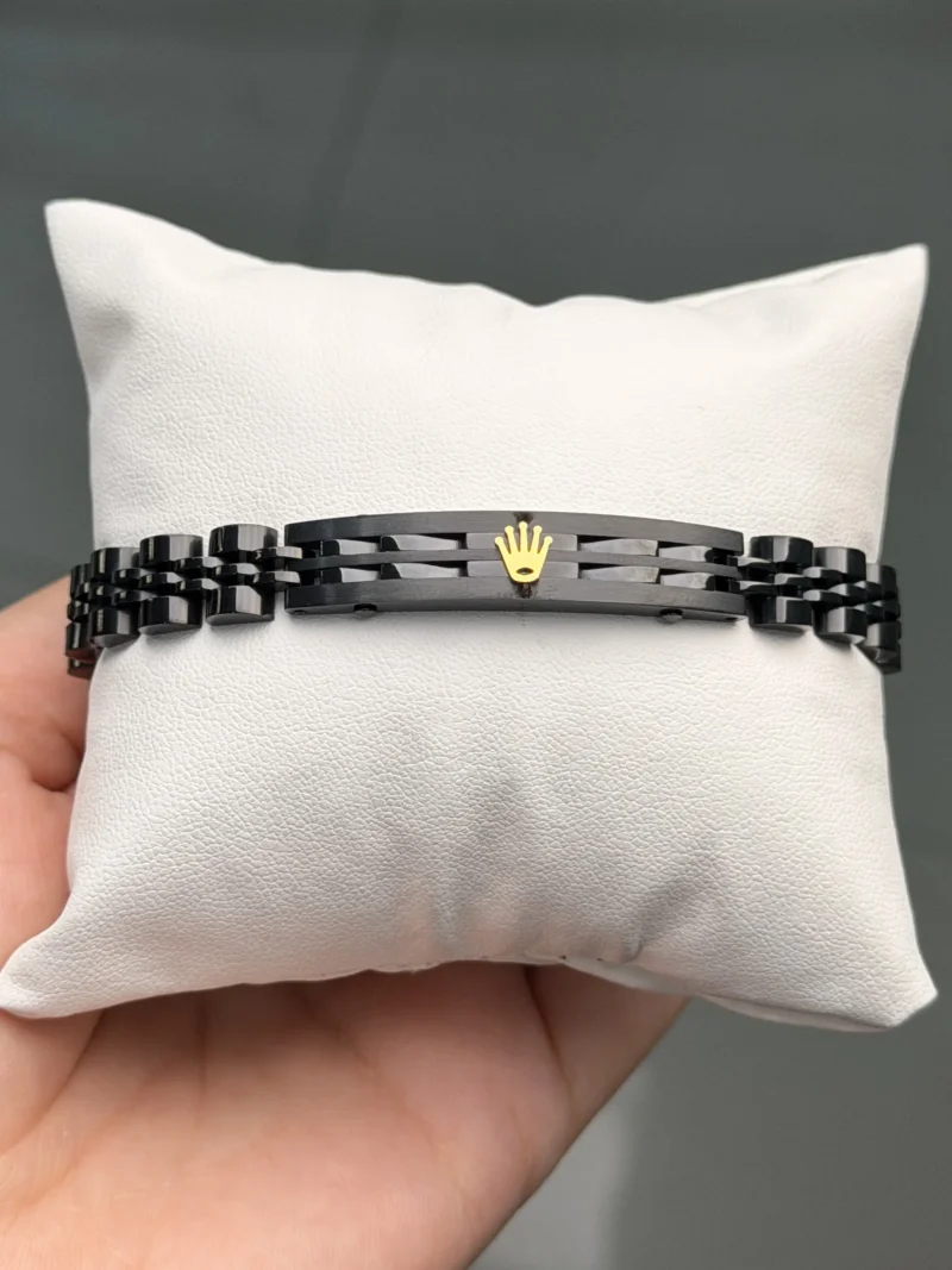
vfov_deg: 39.7
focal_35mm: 48
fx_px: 1760
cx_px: 476
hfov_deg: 30.3
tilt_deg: -76.8
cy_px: 635
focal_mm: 6.76
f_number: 1.78
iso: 80
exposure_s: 1/786
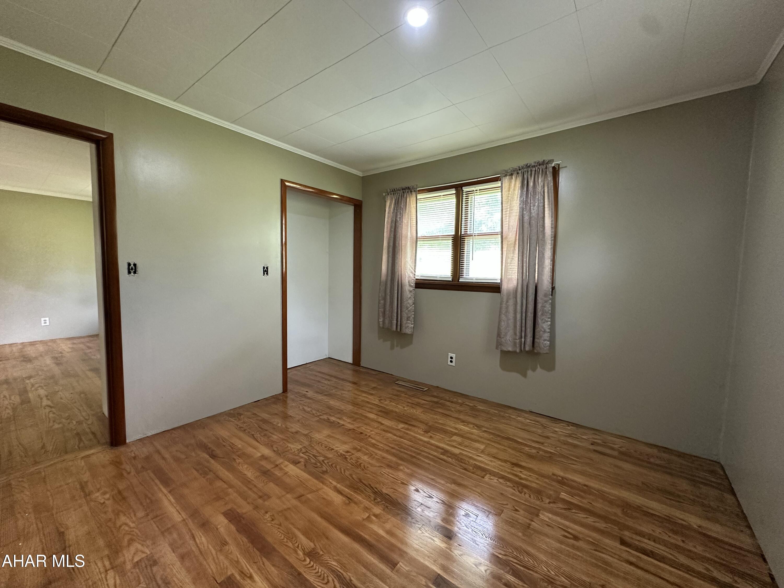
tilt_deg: -3.8
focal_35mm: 14
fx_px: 317
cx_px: 392
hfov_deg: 102.1
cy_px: 294
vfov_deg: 85.7
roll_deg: -1.8
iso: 400
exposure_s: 1/60
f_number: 2.2
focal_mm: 2.22
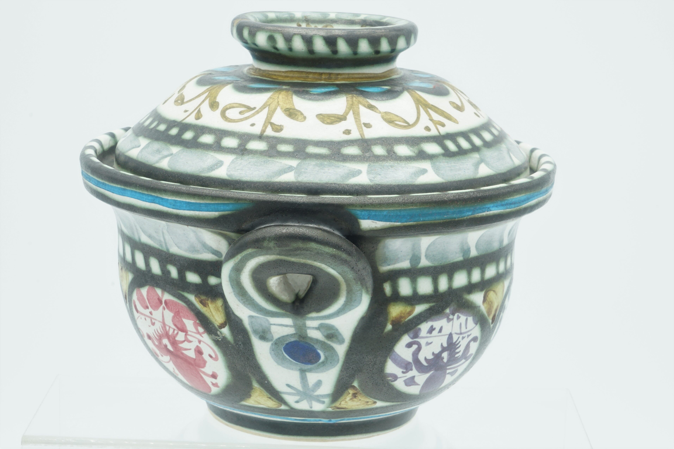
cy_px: 224
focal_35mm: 56
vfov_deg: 24.2
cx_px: 337
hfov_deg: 35.6
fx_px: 1048
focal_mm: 56
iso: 100
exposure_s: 1/6
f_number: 22
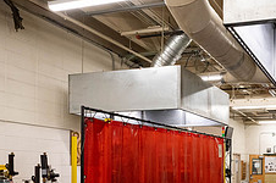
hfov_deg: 44.5
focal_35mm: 36
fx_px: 276
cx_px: 281
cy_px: 169
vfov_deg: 34.5
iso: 2000
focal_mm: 14
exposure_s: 1/100
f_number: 9
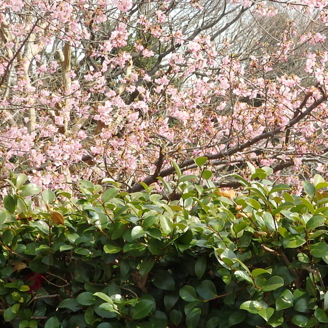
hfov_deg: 22.1
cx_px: 231
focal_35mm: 78
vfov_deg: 22.2
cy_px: 176
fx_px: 836
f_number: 3.8
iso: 125
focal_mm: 8
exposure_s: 1/320
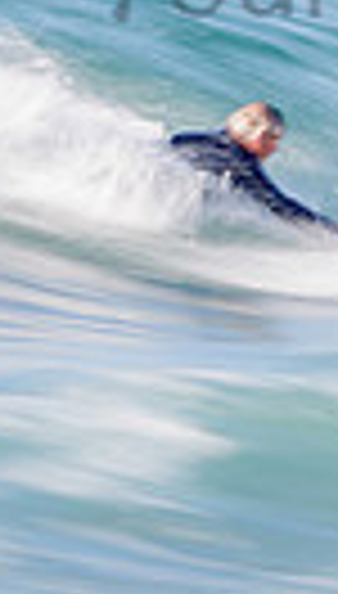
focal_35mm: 2812
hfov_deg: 0.4
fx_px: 44464
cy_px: 109
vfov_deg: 0.8
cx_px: 264
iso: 31
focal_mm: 500
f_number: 9
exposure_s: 1/13
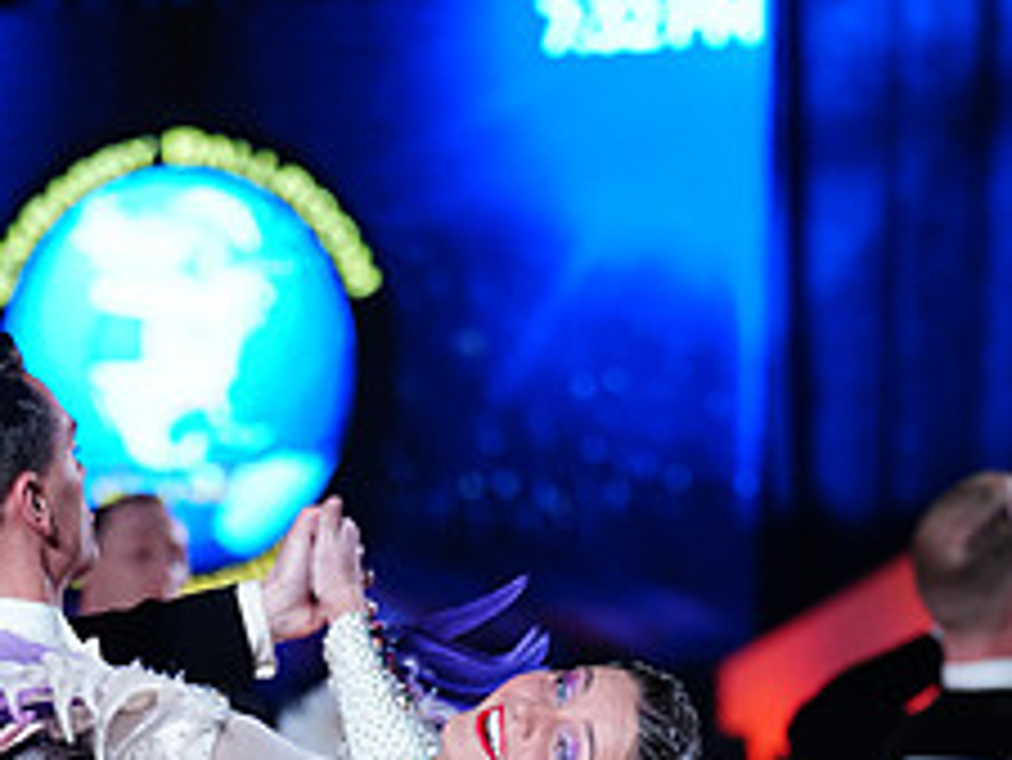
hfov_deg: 8.1
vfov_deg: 6.0
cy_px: 1264
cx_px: 376
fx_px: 7166
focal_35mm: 245
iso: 2000
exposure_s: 1/400
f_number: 2.8
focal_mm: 99
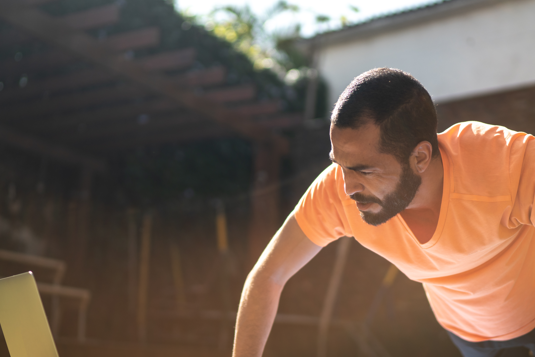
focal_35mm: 53
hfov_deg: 37.5
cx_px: 289
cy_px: 219
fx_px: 788
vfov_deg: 25.5
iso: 125
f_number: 1.4
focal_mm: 35
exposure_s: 1/640
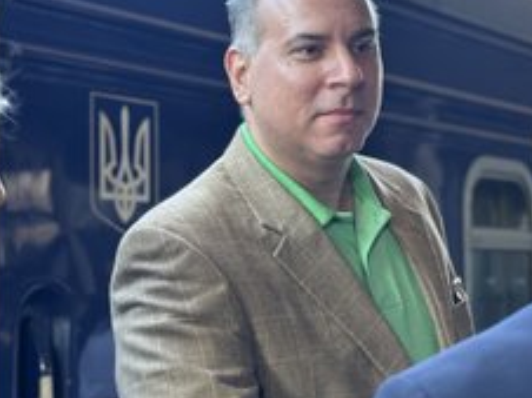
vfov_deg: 17.3
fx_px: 1305
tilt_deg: +5.0
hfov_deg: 23.0
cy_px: 195
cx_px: 297
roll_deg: +1.4
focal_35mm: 85
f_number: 1.78
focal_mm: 6.76
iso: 100
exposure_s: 1/78
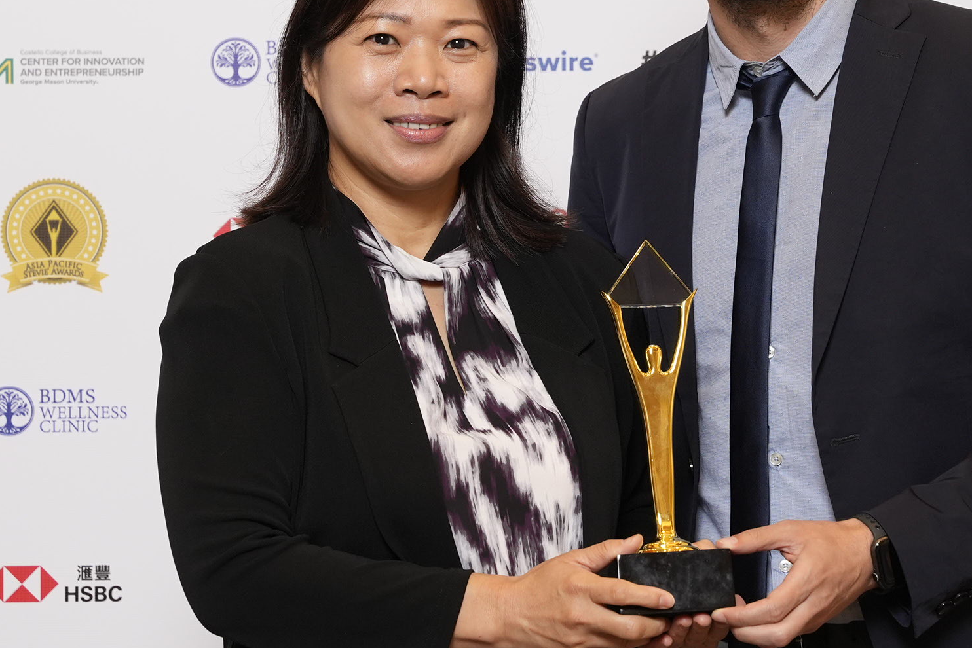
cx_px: 546
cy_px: 232
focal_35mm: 145
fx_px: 3927
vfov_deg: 9.4
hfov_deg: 14.1
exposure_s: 1/100
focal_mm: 61.6
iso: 800
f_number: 5.6
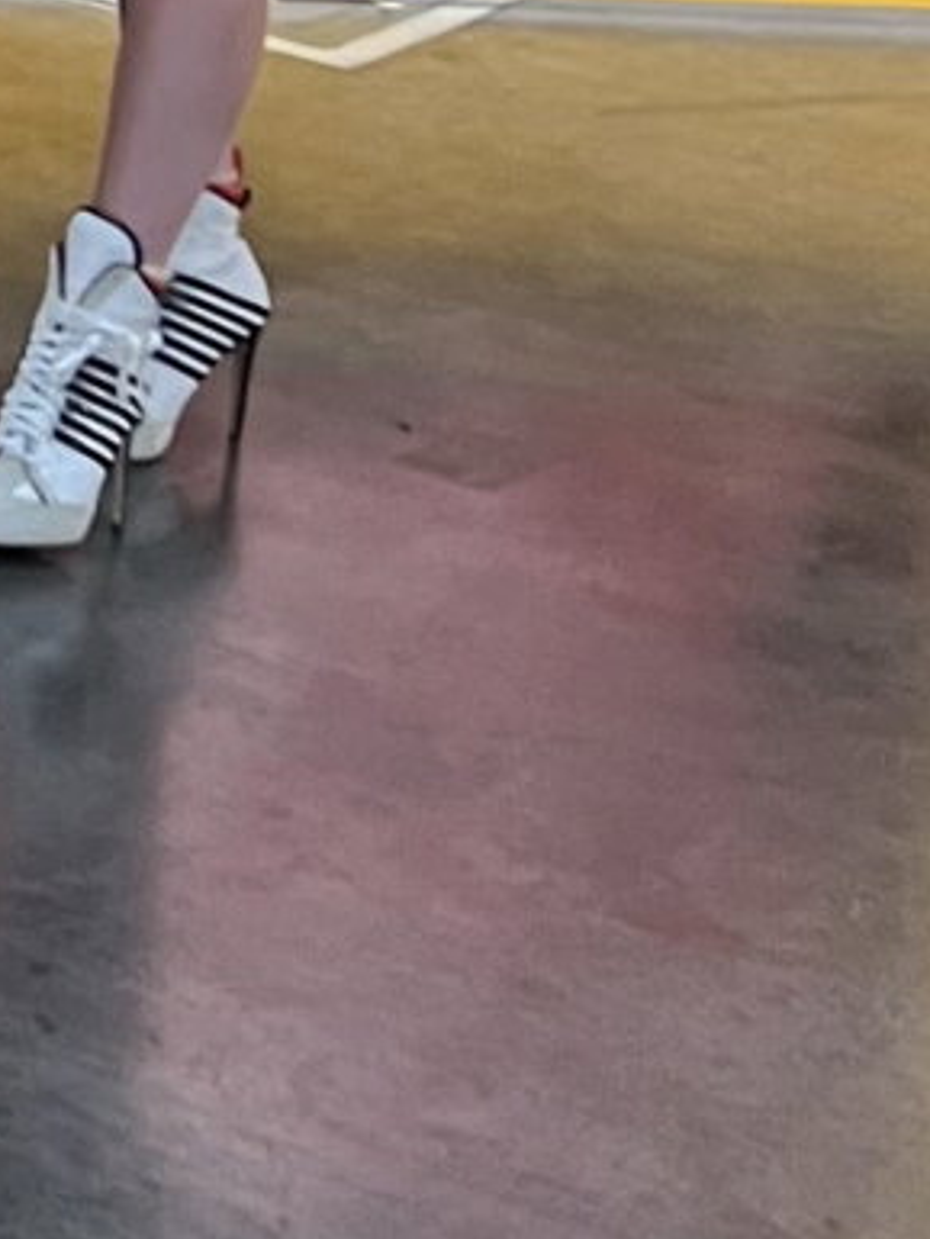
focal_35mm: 144
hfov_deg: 9.0
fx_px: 5155
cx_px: -1535
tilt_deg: -6.0
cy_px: -394
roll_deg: -1.9
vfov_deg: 13.2
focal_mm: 5.7
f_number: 1.5
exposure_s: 1/60
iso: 160
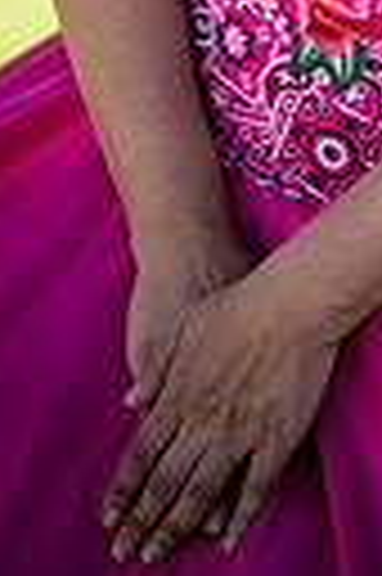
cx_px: 490
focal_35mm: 299
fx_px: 4772
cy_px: -405
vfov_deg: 6.8
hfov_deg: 4.6
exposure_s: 1/2500
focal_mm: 85
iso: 100
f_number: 1.8
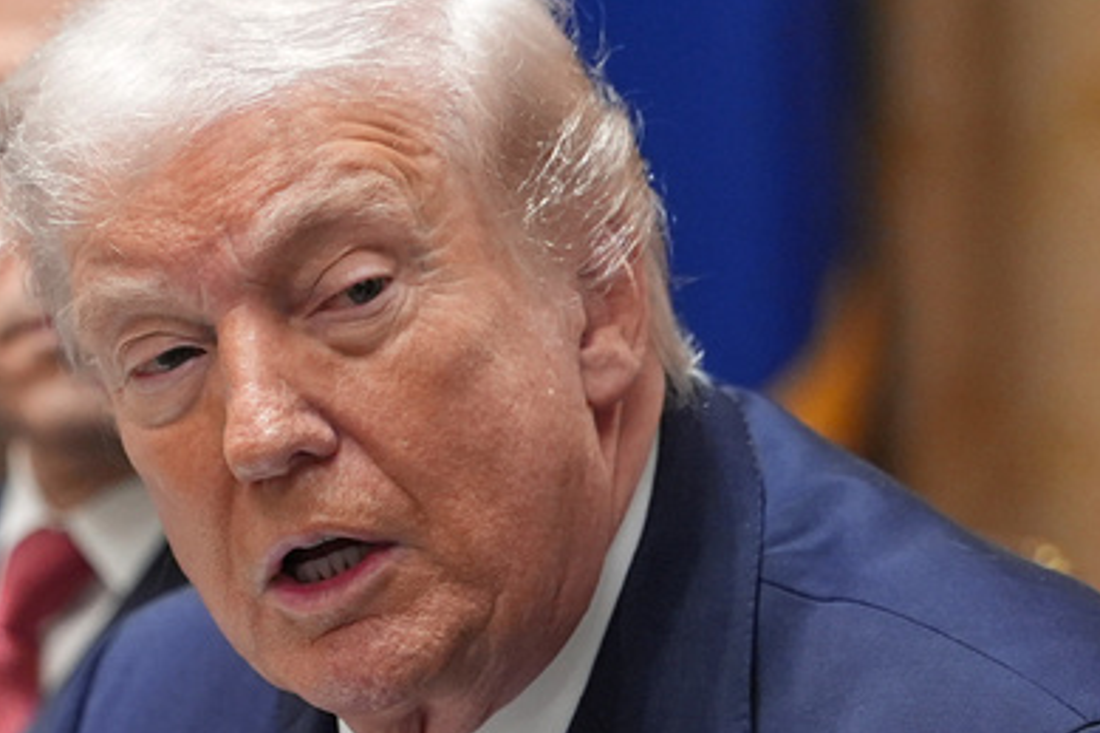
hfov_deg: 4.3
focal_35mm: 485
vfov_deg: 2.8
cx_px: 339
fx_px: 14812
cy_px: 689
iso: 2000
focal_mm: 123
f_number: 2.2
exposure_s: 1/250
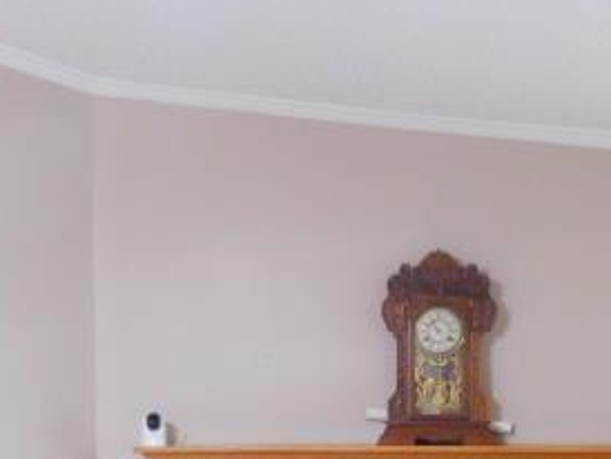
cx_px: 401
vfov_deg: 17.1
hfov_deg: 23.2
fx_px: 1484
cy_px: 492
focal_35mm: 84
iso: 400
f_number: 3.5
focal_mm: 6.3
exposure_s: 1/10
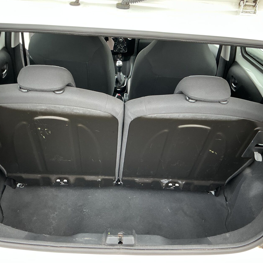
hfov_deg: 47.2
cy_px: 133
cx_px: 128
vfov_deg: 47.2
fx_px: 301
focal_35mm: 35
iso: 64
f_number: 1.8
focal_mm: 3
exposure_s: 1/60
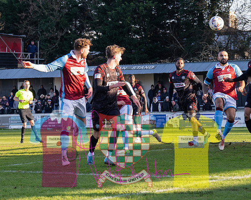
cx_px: 67
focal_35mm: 162
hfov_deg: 11.9
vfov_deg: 9.5
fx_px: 1204
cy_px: 105
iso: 800
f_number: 4
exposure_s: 1/2000
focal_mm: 79
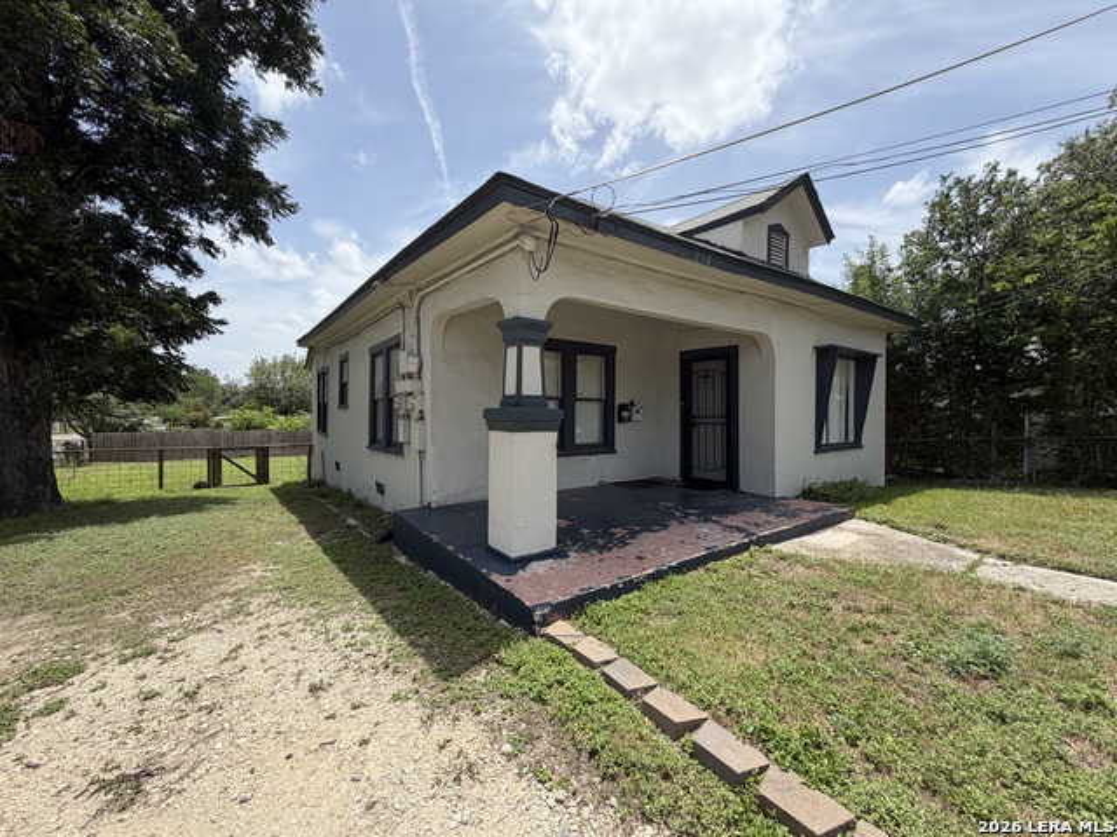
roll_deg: -0.6
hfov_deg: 102.1
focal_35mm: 14
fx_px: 452
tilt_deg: -1.3
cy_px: 418
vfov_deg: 85.7
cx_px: 558
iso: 20
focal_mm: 2.22
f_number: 2.2
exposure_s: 1/864
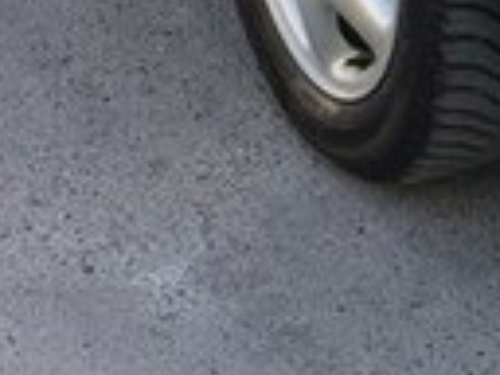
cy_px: -338
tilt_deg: -18.1
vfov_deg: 9.4
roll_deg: +0.1
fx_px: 2152
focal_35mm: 149
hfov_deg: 12.6
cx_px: 746
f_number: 2.2
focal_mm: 4.15
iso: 32
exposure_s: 1/331
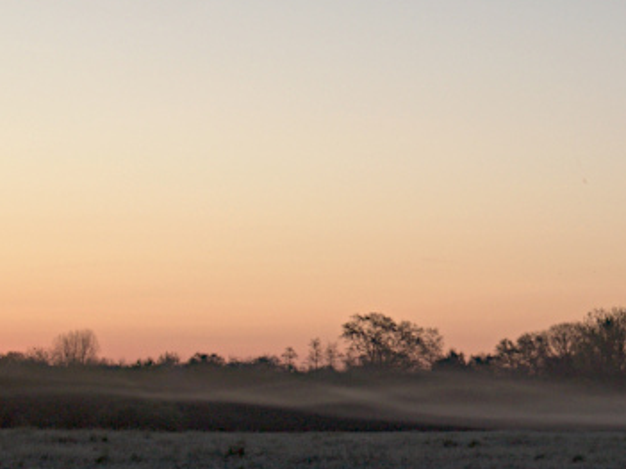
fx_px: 2874
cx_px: 484
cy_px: 321
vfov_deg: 9.3
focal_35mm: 159
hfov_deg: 12.4
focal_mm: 21.3
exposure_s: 1/10
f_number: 5.8
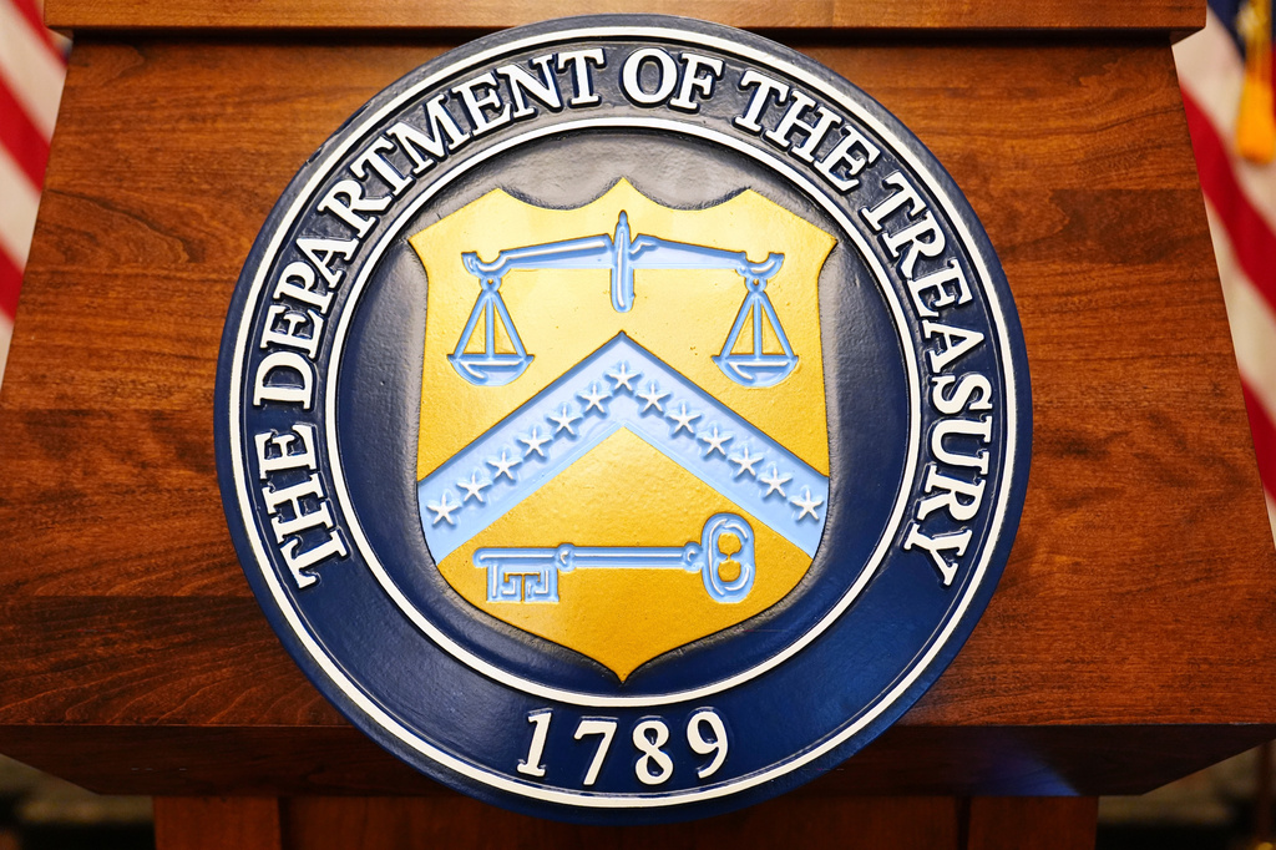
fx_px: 1205
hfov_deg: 55.8
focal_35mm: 34
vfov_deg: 38.9
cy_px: 425
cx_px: 638
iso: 4000
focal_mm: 34
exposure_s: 1/500
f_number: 2.8
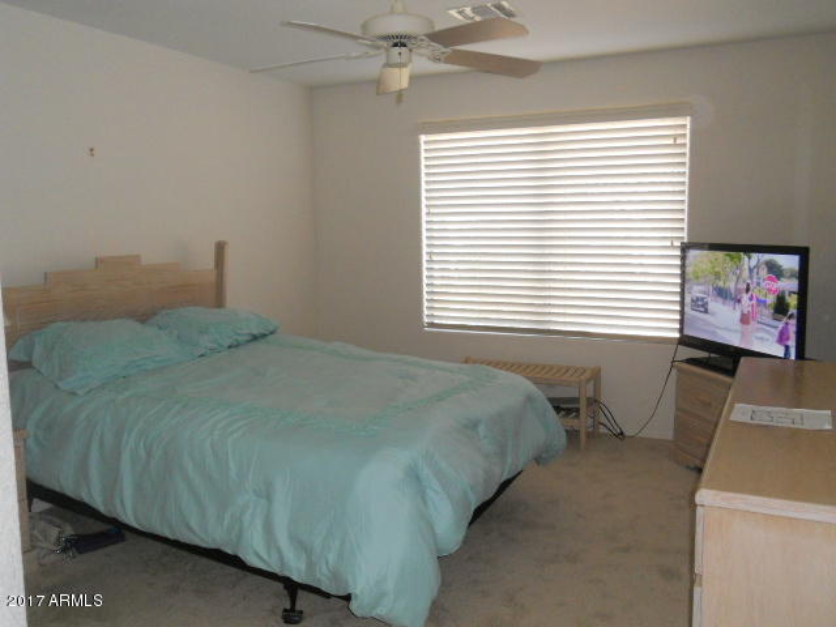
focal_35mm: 32
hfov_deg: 56.8
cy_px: 314
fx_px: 773
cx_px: 418
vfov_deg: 44.2
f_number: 3.5
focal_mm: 5.8
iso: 400
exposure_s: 1/25
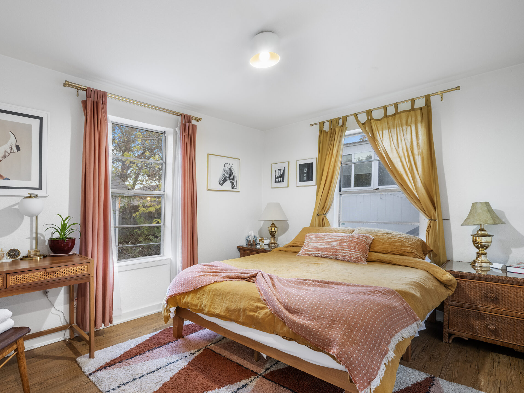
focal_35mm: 18
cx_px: 206
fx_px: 272
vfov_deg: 71.5
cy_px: 207
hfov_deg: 86.5
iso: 320
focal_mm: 14
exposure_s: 1/20
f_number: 8
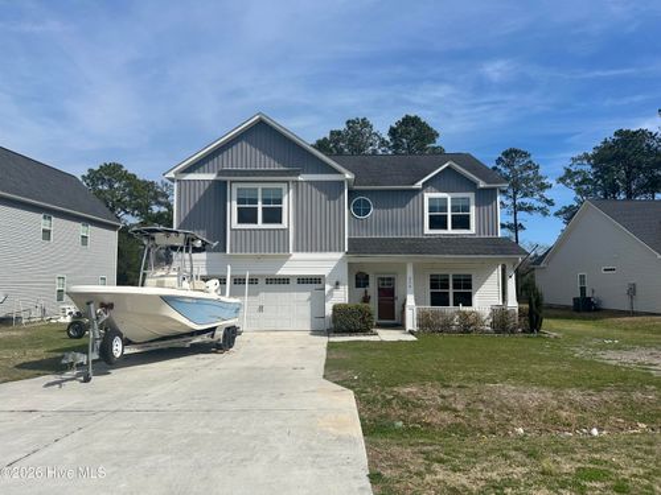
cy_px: 248
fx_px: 458
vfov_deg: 56.8
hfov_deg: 71.6
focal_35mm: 24
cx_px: 330
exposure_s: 1/7576
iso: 80
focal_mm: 6.86
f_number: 1.78
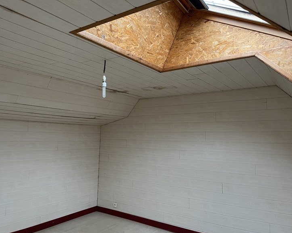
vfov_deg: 51.5
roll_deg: -1.6
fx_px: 242
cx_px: 136
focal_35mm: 28
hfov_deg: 62.1
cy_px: 120
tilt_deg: +3.6
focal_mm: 5.1
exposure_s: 1/66
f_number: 1.6
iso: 125
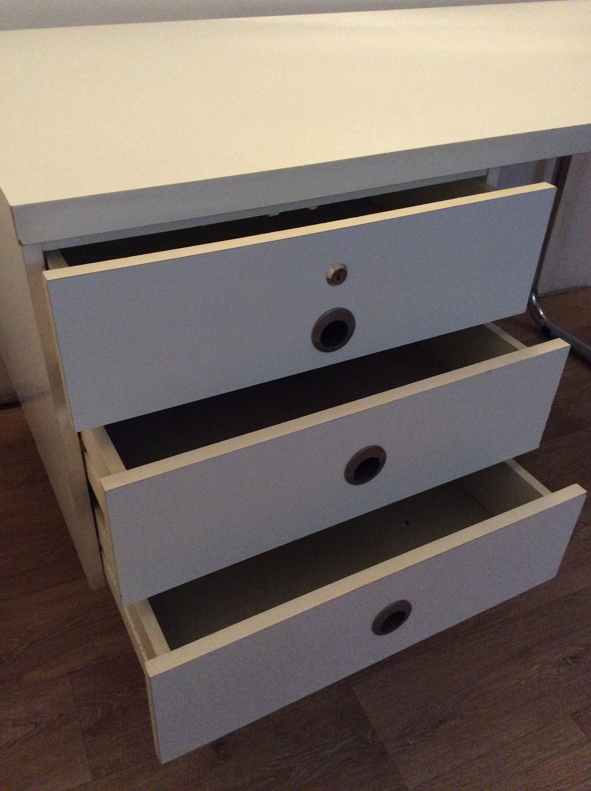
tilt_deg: -35.6
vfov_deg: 56.9
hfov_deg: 44.1
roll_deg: -1.5
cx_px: 296
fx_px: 730
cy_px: 396
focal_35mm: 32
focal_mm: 3.3
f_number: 2.4
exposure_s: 1/20
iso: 250
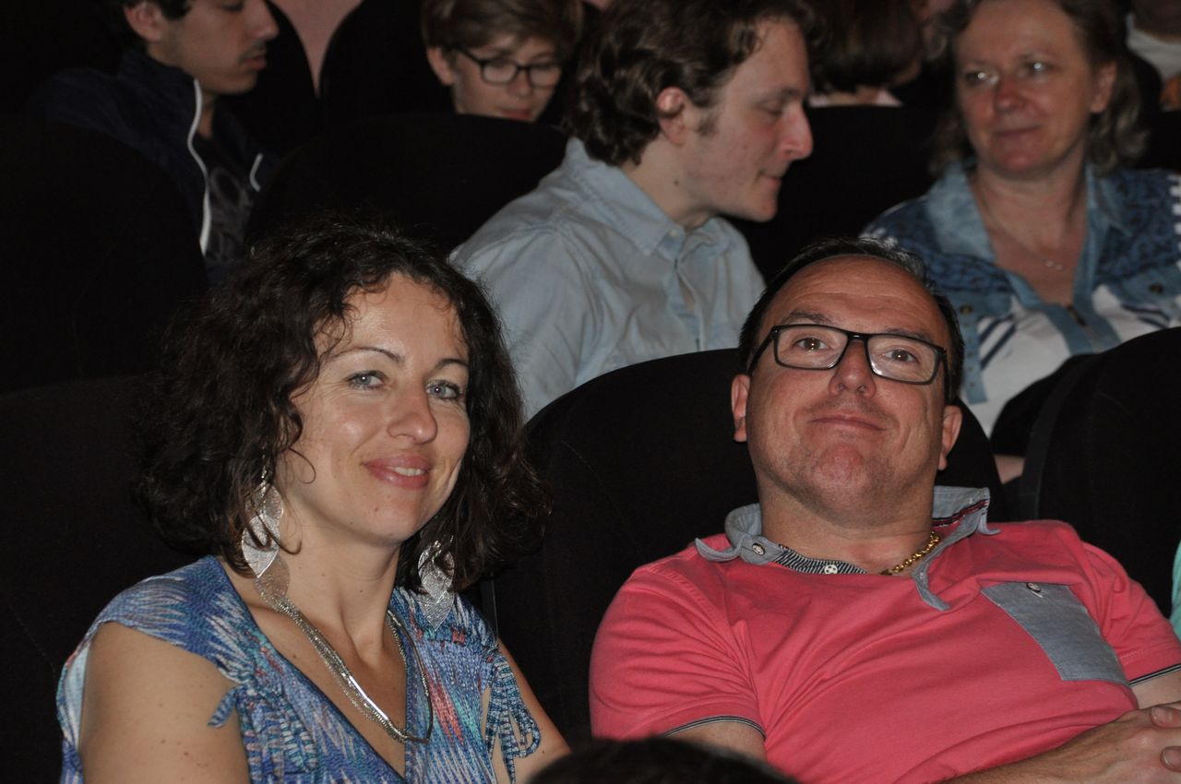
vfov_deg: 10.1
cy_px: 392
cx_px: 590
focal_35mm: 135
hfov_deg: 15.2
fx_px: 4423
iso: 800
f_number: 5.3
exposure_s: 1/60
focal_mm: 90
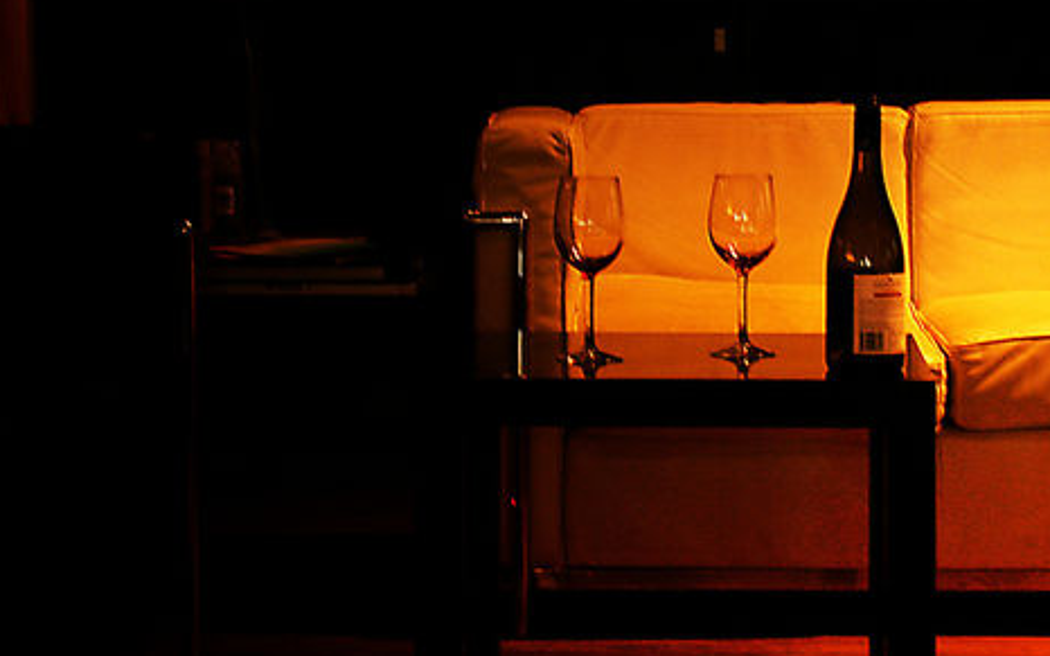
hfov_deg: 18.6
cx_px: 665
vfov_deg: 11.7
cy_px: 225
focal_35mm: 112
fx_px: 3204
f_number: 4.5
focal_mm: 38
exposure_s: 1/10
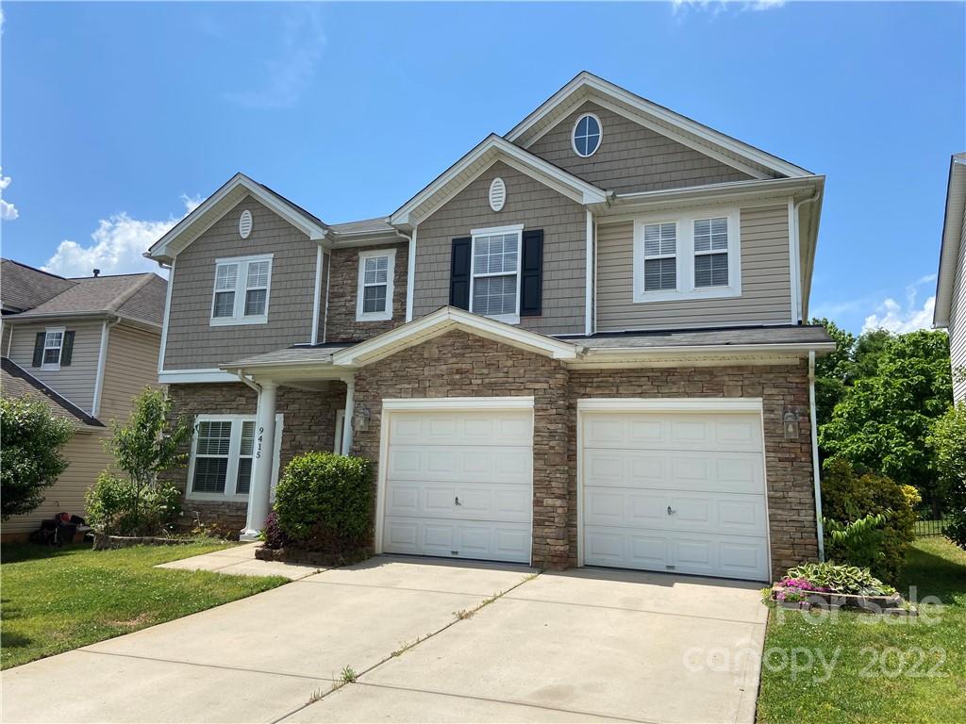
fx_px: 726
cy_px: 362
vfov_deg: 53.1
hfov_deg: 67.3
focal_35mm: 26
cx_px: 483
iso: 32
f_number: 1.8
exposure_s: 1/3610
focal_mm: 4.25
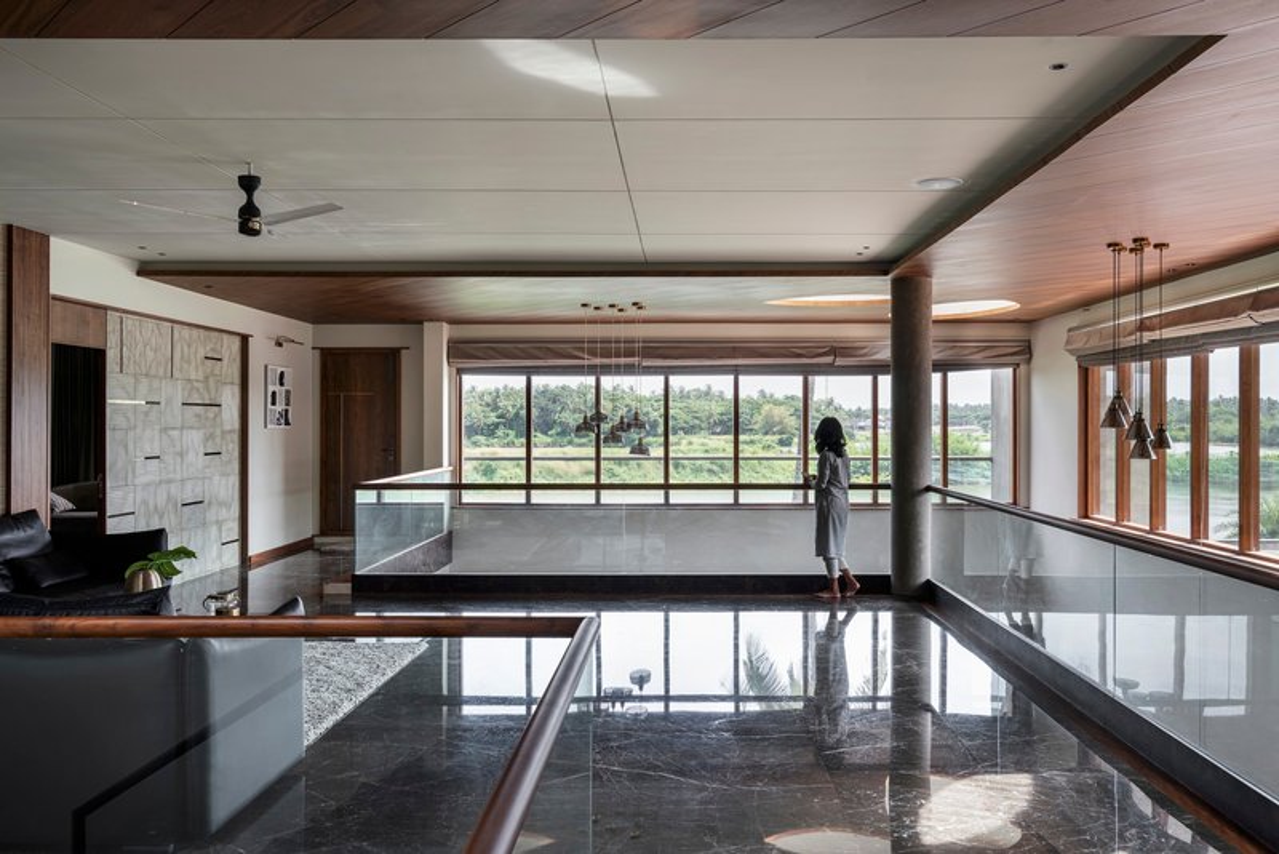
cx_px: 640
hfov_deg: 63.6
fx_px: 1031
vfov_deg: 45.0
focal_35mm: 29
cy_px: 427
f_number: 9
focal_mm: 29
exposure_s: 1/80
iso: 100
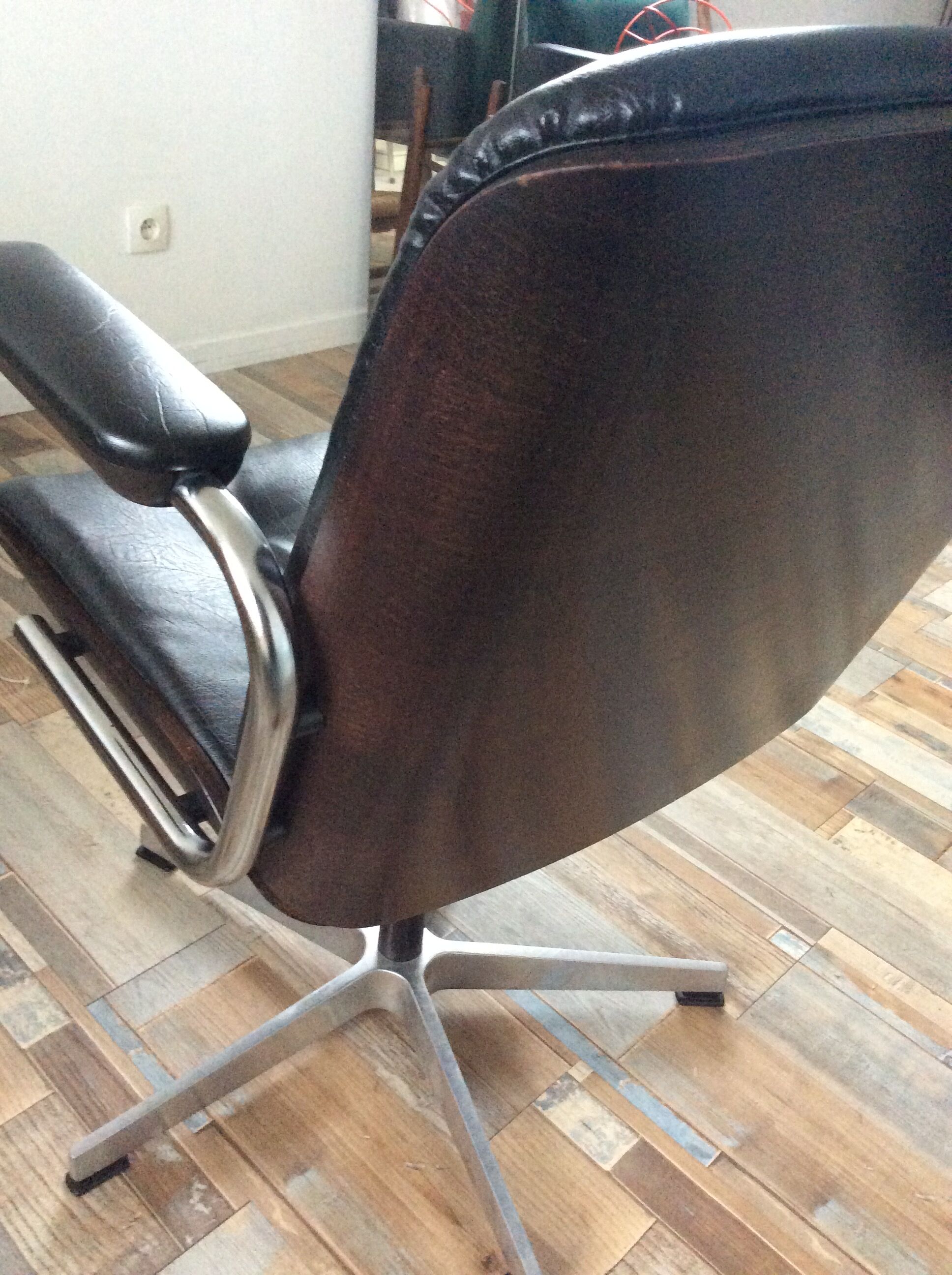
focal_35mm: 32
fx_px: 1177
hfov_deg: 44.1
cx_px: 476
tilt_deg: -33.2
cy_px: 638
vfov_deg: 56.9
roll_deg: -7.7
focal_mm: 3.3
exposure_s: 1/17
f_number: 2.4
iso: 320
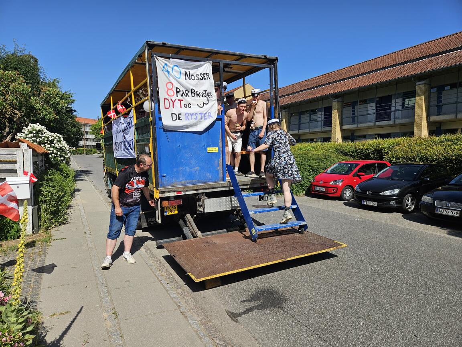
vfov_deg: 58.9
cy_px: 174
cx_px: 231
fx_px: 307
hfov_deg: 73.9
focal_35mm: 23
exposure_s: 1/2384
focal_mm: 5.4
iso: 25
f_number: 1.8
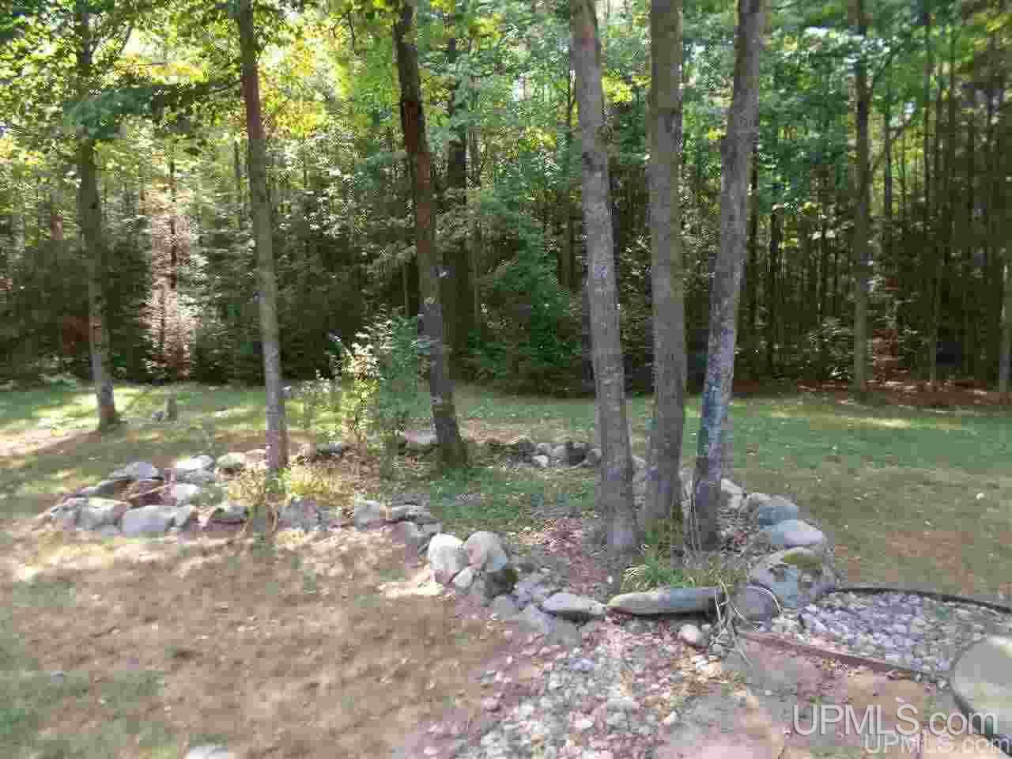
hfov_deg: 67.3
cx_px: 506
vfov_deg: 53.1
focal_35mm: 26
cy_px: 380
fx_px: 760
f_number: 3.2
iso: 80
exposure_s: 1/50
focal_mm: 4.6
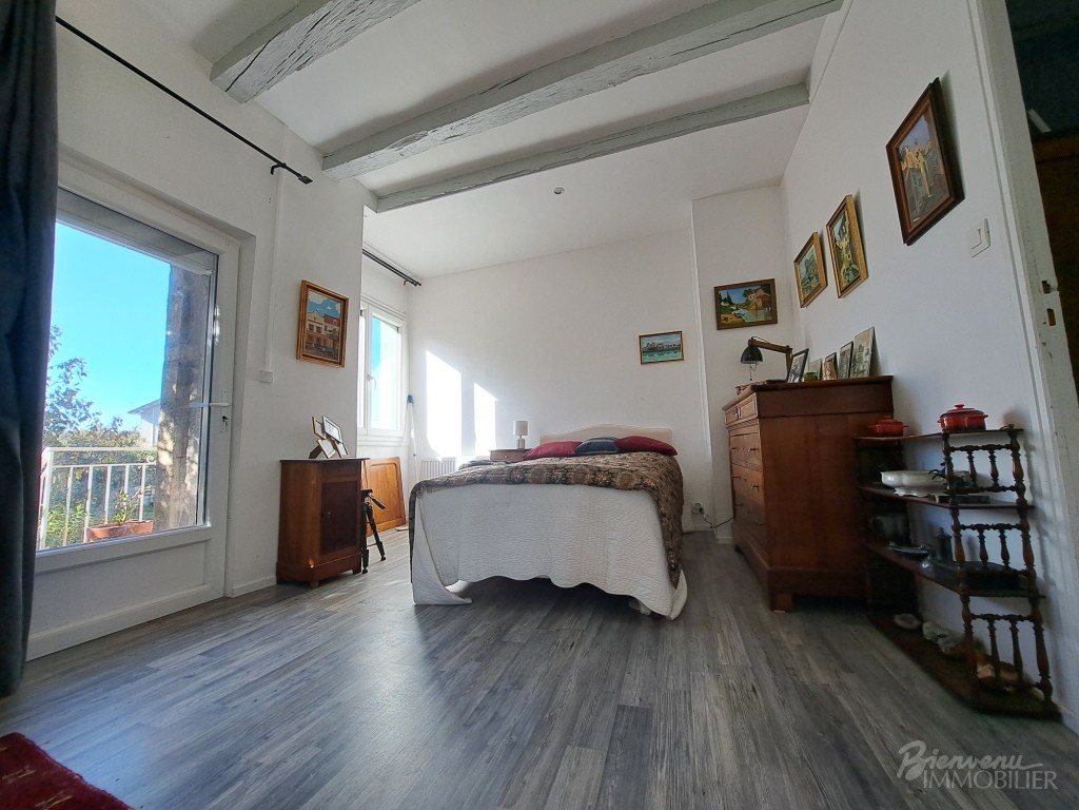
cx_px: 540
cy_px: 405
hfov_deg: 106.2
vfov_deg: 89.9
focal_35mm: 13
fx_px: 405
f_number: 2.2
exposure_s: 1/116
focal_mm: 1.74
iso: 50
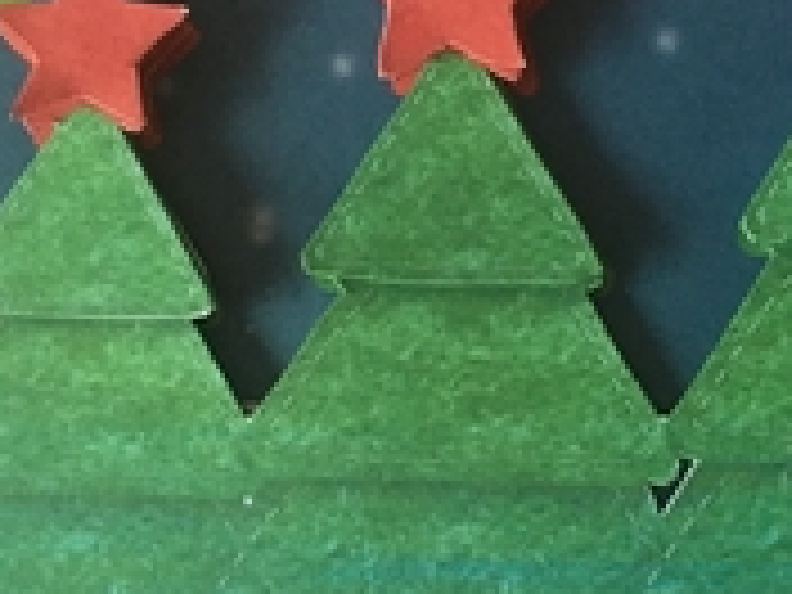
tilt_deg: -83.0
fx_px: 1693
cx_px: 508
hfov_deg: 26.2
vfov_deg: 19.9
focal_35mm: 74
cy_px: 358
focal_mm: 4.15
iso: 250
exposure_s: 1/17
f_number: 2.2
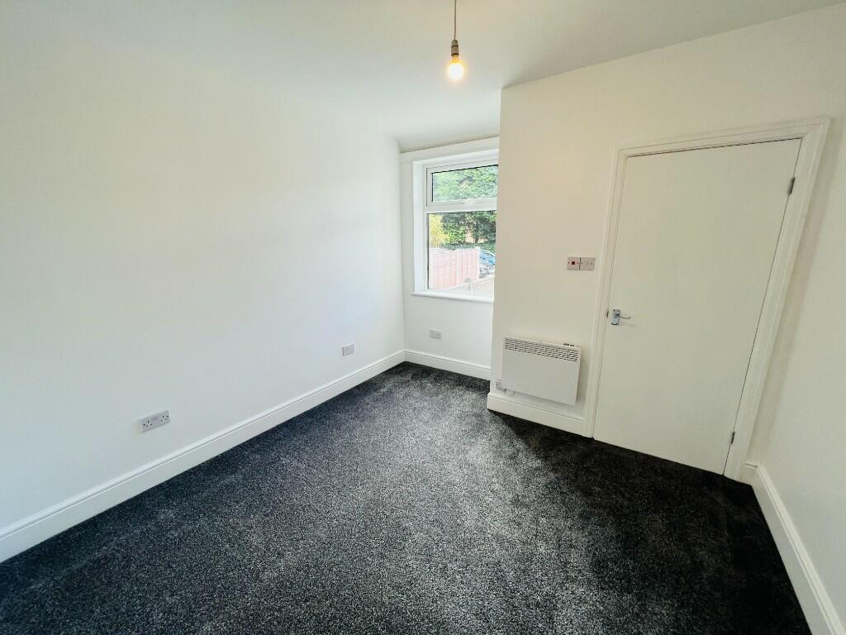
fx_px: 318
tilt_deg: -13.9
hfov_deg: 106.2
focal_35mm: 13
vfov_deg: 89.9
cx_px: 423
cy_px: 318
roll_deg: +0.7
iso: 50
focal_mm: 1.57
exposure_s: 1/100
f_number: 1.8
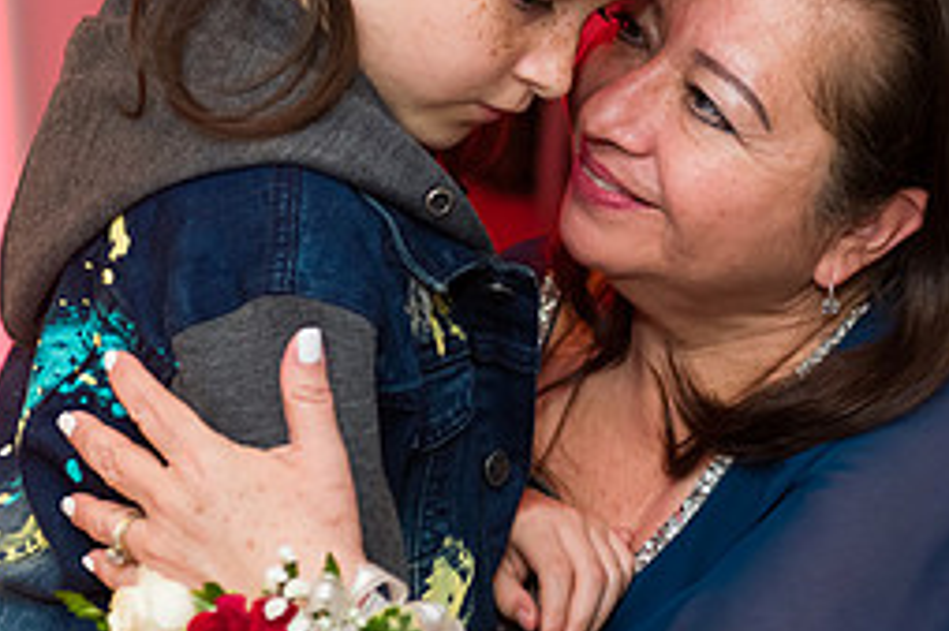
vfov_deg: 10.7
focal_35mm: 128
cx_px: 583
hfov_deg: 16.0
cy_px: 259
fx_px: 3372
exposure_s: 1/125
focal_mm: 56
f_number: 3.2
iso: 1250
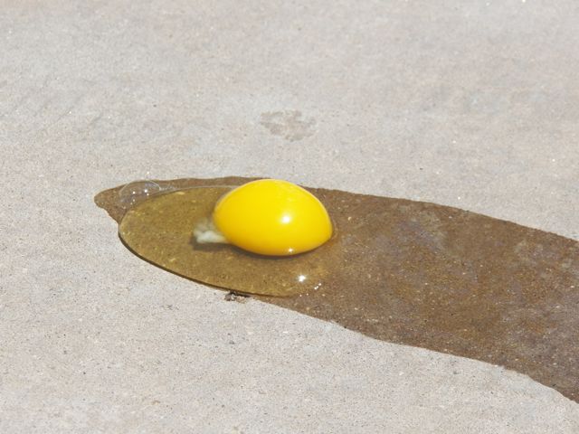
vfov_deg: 8.1
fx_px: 3061
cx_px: 290
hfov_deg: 10.8
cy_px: 217
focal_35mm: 183
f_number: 6.3
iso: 125
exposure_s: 1/1000
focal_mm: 32.7
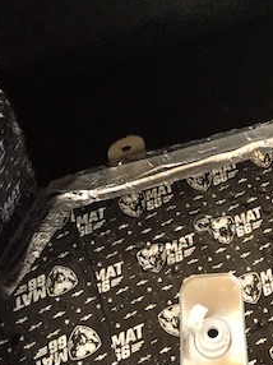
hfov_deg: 21.7
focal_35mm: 65
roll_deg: -6.0
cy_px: -5
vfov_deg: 28.0
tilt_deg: -42.6
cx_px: 279
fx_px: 685
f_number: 2.2
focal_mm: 4.15
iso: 200
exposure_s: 1/30
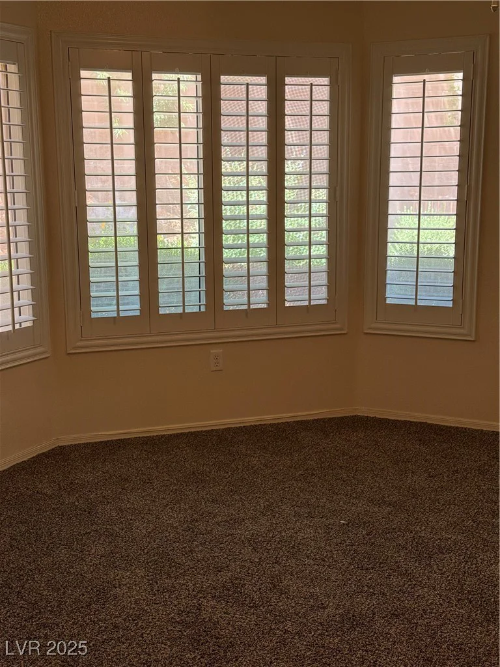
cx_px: 250
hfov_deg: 30.3
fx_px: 924
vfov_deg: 39.7
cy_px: 334
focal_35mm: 48
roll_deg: -0.1
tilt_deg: -8.0
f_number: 1.78
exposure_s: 1/60
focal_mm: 6.76
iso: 125
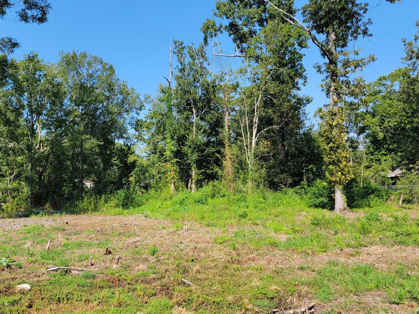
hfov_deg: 56.4
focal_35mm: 32
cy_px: 165
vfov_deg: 44.1
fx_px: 387
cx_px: 171
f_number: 1.8
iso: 16
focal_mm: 6.7
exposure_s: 1/575
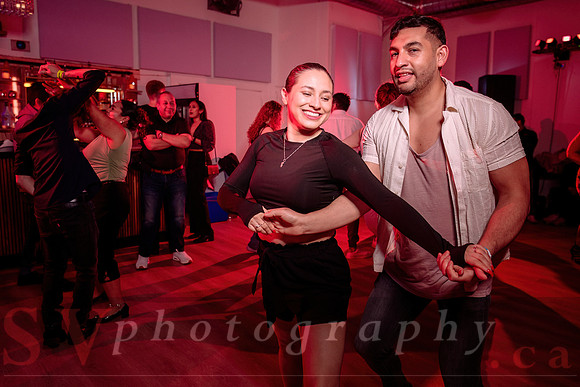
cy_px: 179
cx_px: 300
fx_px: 434
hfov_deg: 67.5
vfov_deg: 48.0
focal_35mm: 27
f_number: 3.2
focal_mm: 24
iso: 800
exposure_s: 1/60
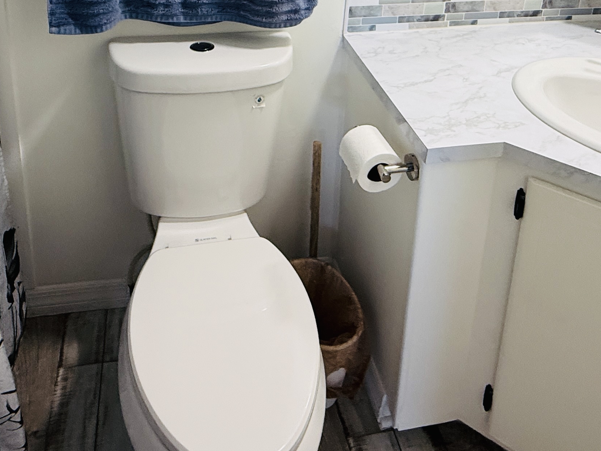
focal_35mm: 34
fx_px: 590
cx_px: 240
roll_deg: -1.3
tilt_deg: -15.4
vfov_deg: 35.2
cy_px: -57
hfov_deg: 53.6
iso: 160
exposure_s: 1/120
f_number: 2.2
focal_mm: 2.22
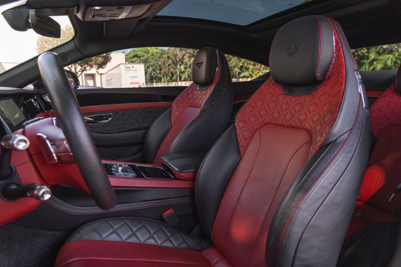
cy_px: 134
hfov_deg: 72.4
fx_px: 274
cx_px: 200
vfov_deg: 51.9
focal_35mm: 25
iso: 640
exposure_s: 1/100
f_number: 5
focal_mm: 24
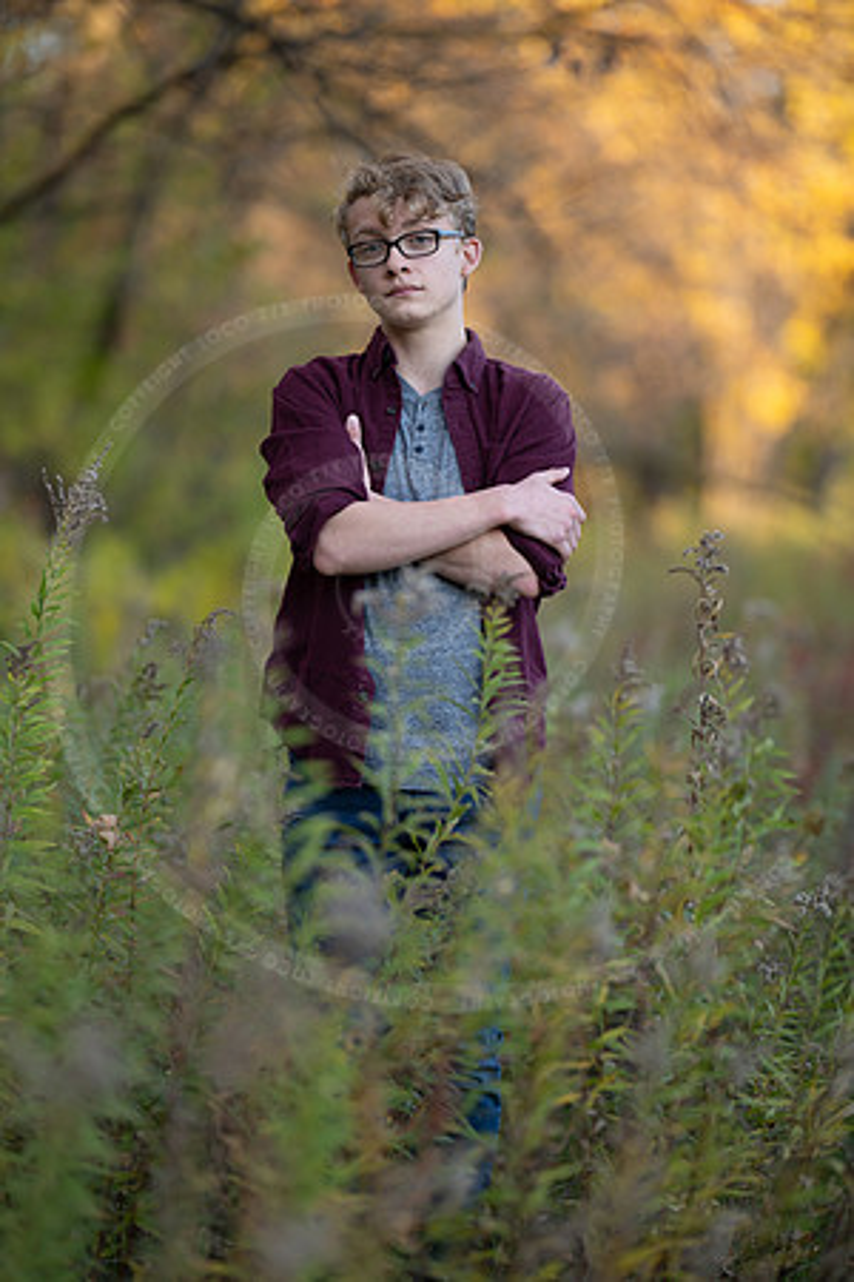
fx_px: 3024
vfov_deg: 23.9
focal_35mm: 85
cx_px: 427
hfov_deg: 16.1
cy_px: 641
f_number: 1.2
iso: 160
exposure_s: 1/800
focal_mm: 85
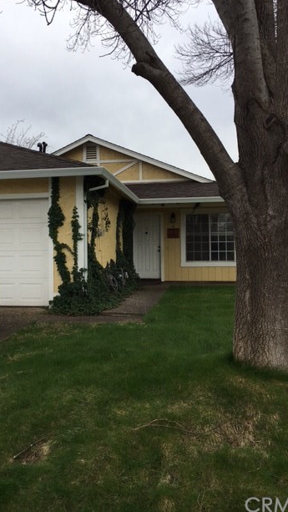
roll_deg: +0.5
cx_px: 112
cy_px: 246
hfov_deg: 35.5
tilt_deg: +2.9
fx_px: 448
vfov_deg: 59.5
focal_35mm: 33
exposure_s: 1/712
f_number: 2.2
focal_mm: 4.15
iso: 25
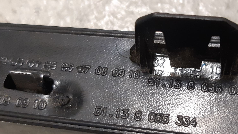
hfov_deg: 50.8
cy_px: 85
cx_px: 155
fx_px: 246
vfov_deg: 30.3
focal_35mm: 39
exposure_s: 1/50
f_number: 1.7
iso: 200
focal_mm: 3.93
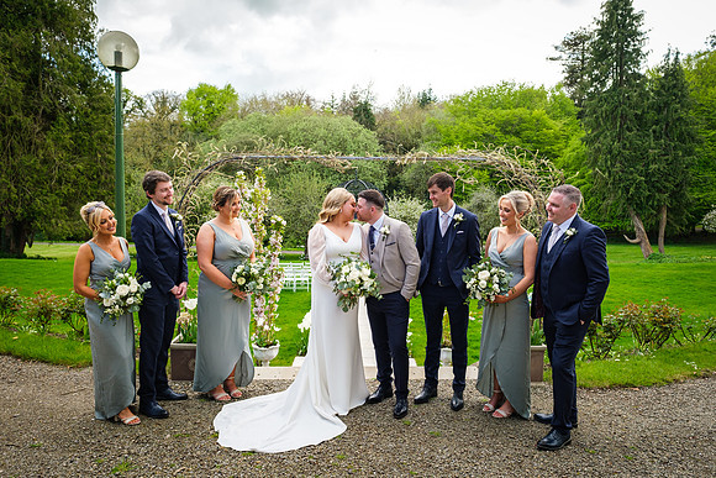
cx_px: 358
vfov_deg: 52.8
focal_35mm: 24
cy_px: 239
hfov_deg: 73.3
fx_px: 481
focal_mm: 16
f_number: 4.5
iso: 250
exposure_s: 1/200
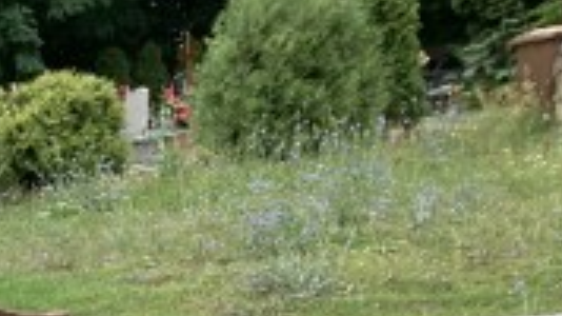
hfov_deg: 17.5
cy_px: 705
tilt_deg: -19.0
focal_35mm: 102
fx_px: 1520
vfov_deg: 10.5
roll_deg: +3.1
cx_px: -407
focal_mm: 4.25
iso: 25
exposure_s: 1/415
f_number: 1.8
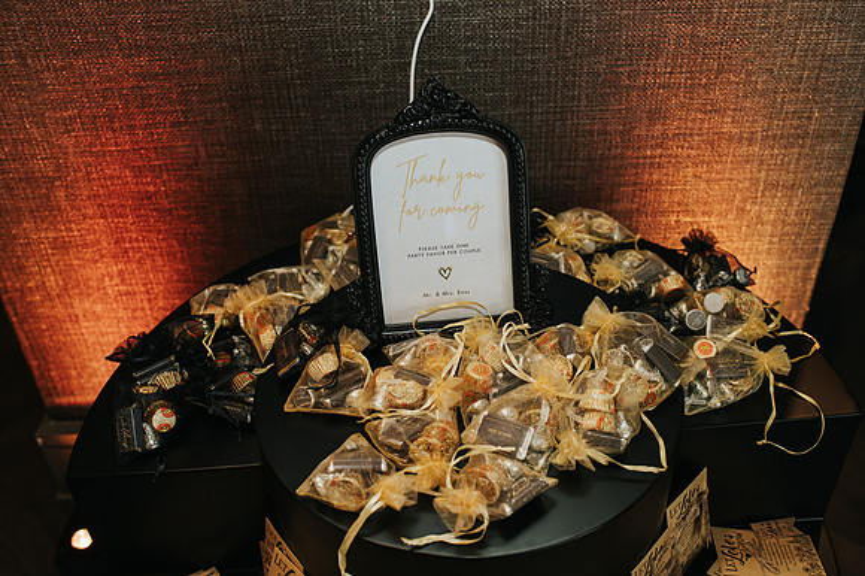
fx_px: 840
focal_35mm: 35
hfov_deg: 54.5
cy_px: 288
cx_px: 432
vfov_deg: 37.8
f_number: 3.5
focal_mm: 35
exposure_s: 1/200
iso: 1000
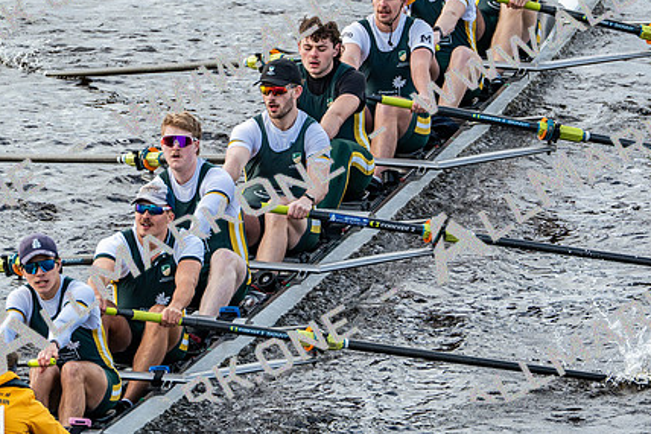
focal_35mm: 814
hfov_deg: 2.5
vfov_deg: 1.7
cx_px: 300
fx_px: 14713
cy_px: 141
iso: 1000
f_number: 6.3
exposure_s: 1/1250
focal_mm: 600
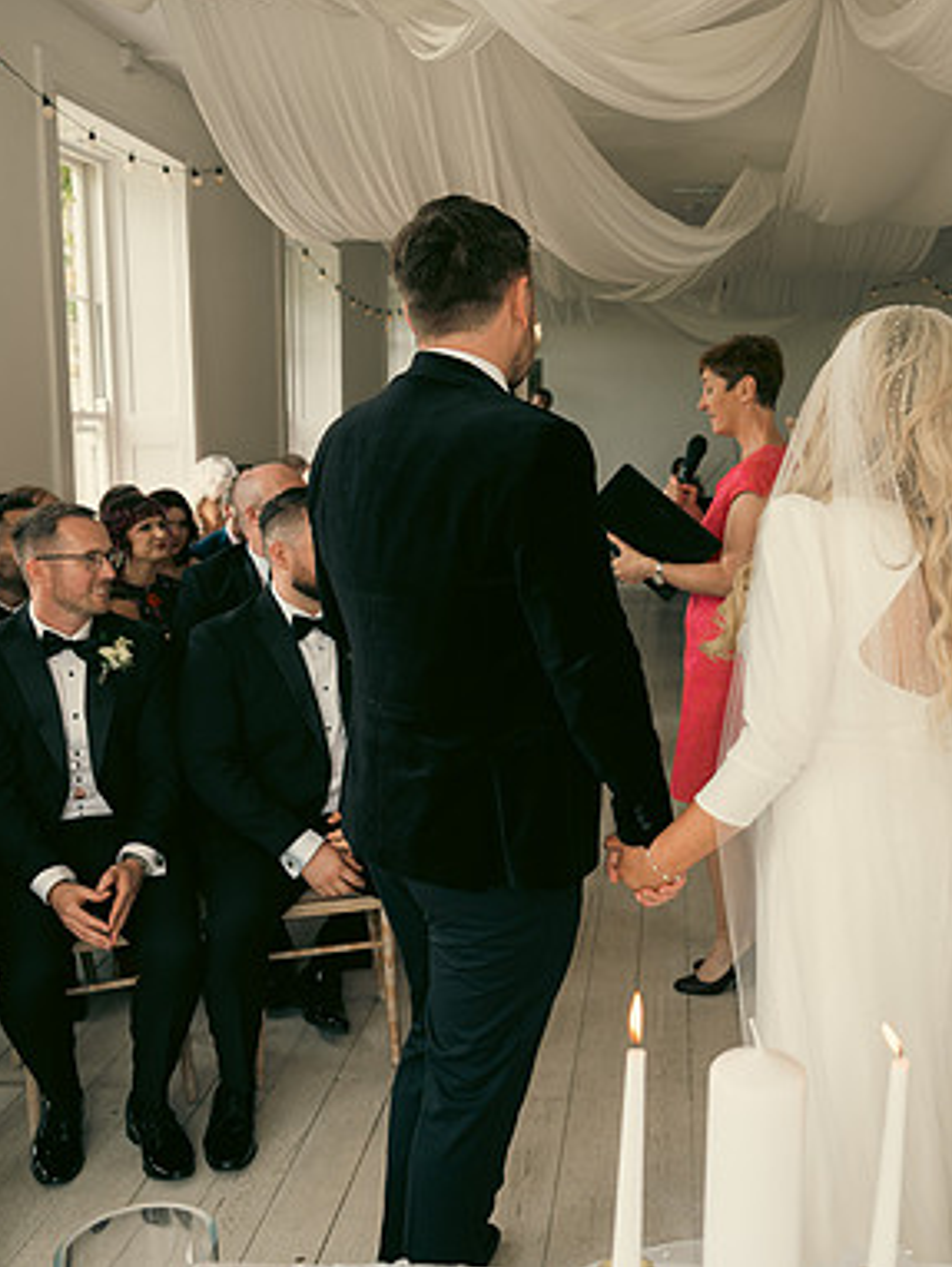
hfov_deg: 40.1
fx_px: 1282
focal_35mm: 35
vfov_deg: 52.6
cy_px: 629
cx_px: 653
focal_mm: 24
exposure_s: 1/160
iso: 250
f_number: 3.5
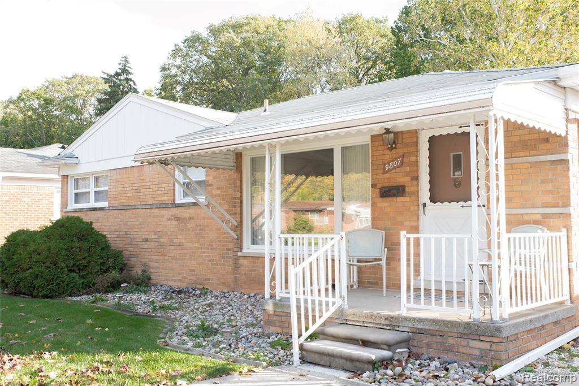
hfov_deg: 50.7
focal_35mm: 38
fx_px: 611
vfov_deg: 35.1
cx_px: 290
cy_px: 193
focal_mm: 38
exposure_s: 1/250
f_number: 5.6
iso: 640
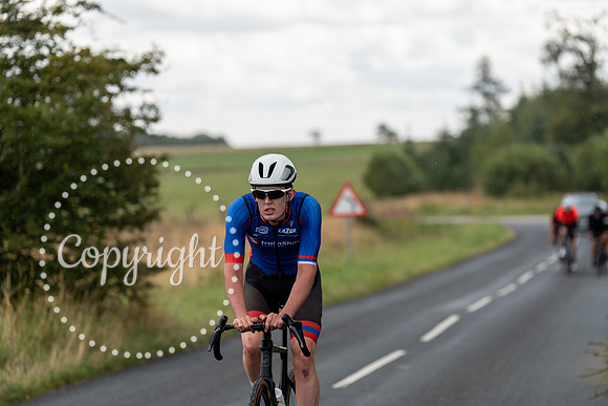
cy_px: 203
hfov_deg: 13.2
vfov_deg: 8.9
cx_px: 304
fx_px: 2618
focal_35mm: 155
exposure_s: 1/800
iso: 200
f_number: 3.5
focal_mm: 155
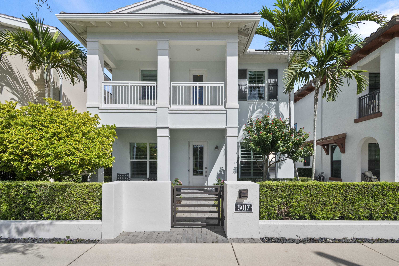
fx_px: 166
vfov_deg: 77.3
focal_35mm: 15
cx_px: 200
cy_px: 133
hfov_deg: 100.4
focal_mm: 10
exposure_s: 1/1250
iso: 400
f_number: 8
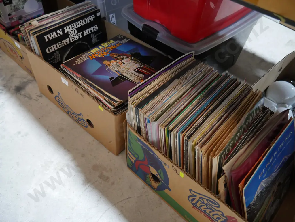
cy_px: 111
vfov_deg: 49.8
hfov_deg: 63.4
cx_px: 148
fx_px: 239
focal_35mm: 28
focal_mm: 14
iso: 1250
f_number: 3.5
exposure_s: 1/60
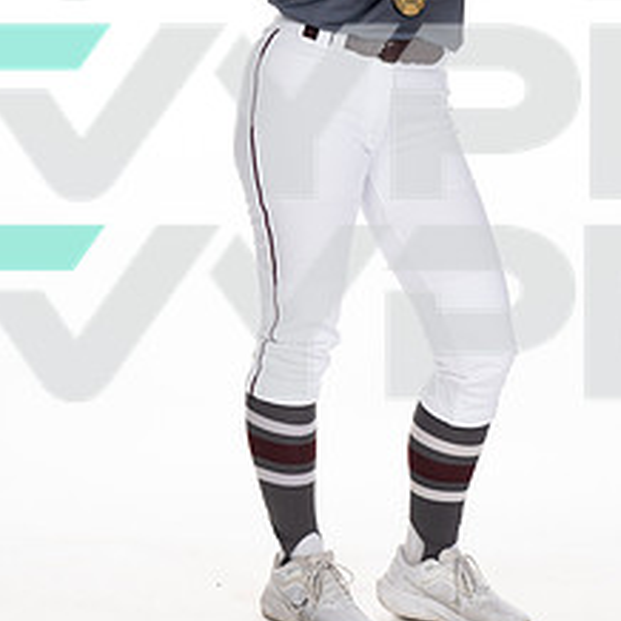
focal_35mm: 100
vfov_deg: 17.2
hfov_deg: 17.4
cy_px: 114
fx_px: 2030
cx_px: 359
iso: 400
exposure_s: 1/250
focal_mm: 57
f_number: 6.3
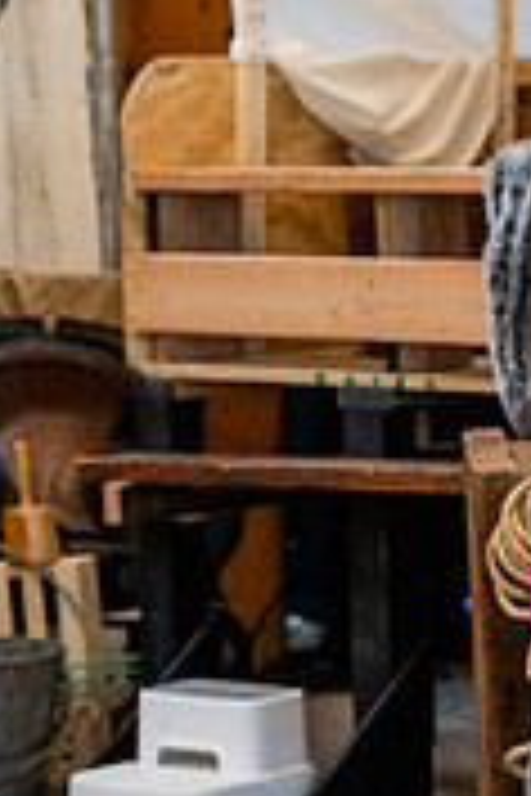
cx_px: 634
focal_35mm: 164
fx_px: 3628
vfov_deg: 12.5
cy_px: 573
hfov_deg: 8.3
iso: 4000
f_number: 2.5
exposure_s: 1/400
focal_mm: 50
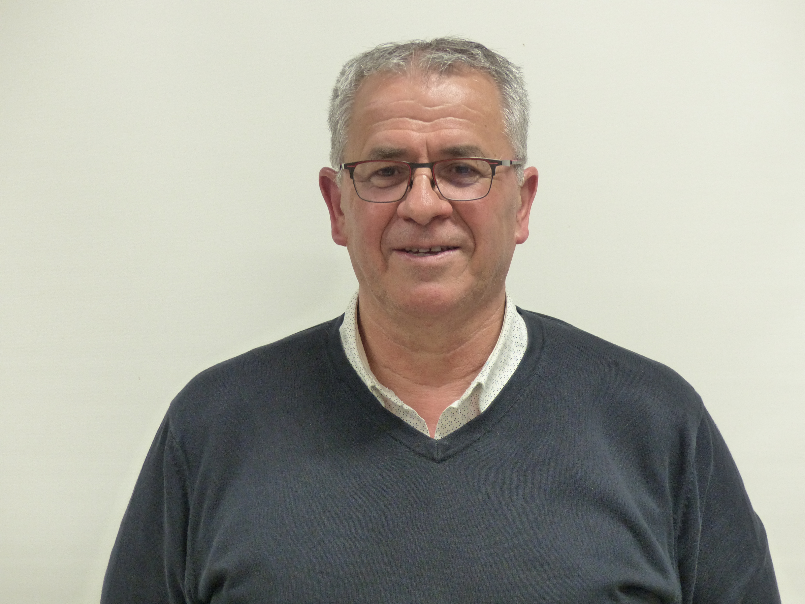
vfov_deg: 18.2
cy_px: 302
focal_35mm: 81
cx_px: 402
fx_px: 1884
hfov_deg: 24.1
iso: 400
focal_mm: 14.5
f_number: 2.8
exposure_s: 1/30
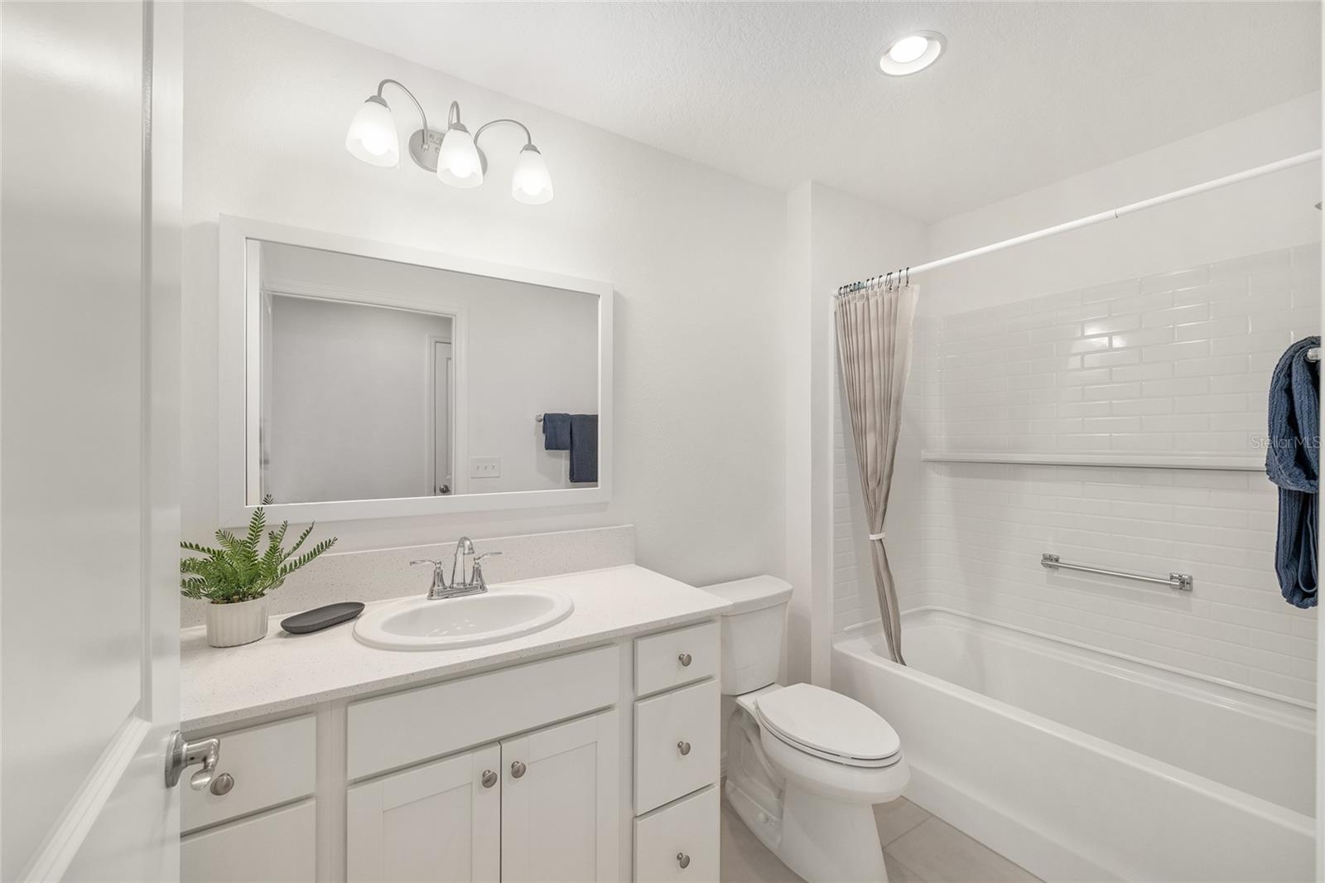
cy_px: 442
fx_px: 552
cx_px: 662
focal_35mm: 15
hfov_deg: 100.4
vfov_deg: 77.3
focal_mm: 15
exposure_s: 1/40
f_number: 8
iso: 400
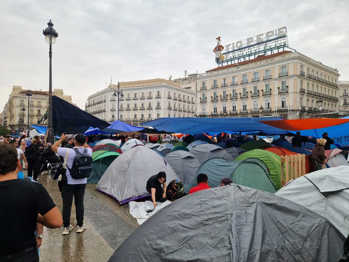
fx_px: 232
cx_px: 174
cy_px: 131
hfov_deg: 73.9
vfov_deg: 58.9
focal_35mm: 23
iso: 50
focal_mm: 5.4
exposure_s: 1/403
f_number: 1.8
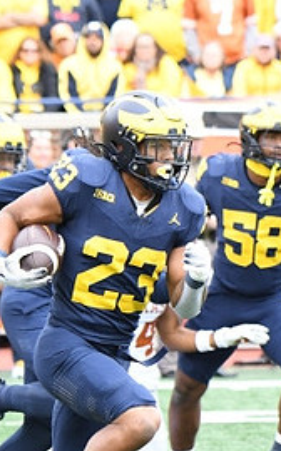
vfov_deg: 3.3
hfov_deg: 2.0
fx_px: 7867
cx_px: 224
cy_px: 309
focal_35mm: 640
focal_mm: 195
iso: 1250
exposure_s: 1/1000
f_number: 5.3
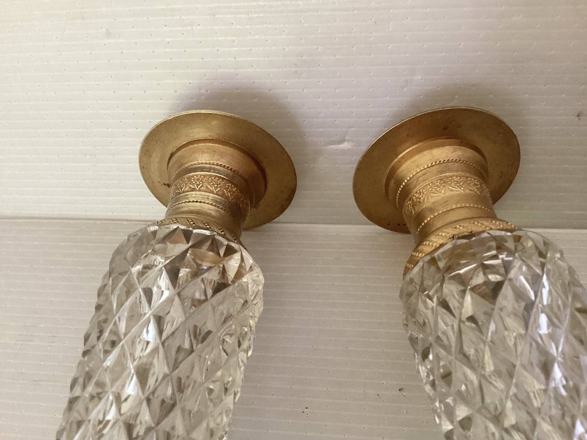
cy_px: 220
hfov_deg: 58.4
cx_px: 294
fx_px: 526
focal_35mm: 31
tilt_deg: -49.7
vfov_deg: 45.4
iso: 400
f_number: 2.4
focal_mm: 3.3
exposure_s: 1/40
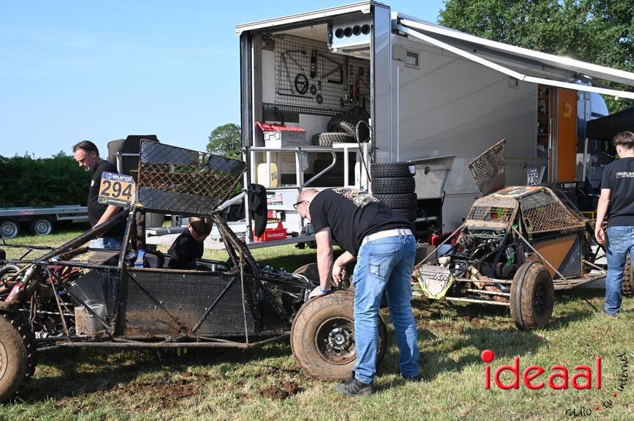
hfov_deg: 46.4
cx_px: 317
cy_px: 210
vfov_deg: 31.8
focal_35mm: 42
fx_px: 739
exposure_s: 1/400
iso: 640
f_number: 11
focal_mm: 42
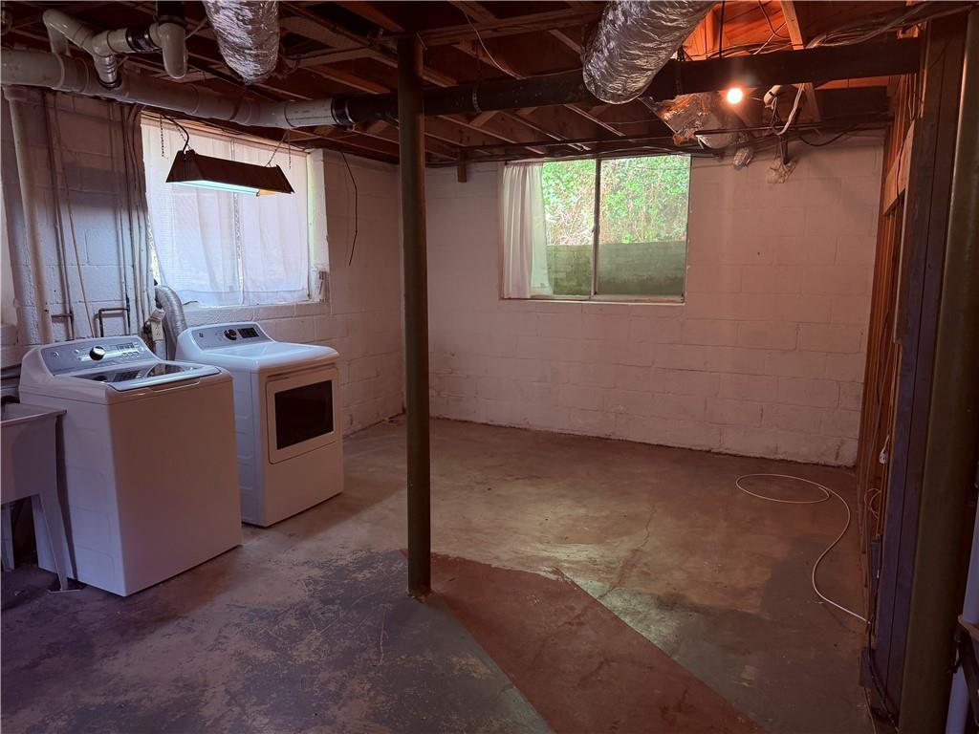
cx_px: 490
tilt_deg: -8.8
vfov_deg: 56.8
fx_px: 679
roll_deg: +0.6
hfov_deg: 71.6
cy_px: 367
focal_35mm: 24
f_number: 1.78
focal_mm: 6.76
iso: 160
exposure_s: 1/120
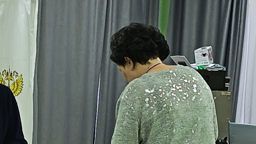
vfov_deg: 8.5
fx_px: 944
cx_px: 67
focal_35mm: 139
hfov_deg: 15.4
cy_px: 223
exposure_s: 1/60
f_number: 1.75
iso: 1211
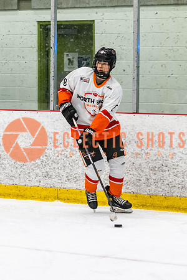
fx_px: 1643
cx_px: 106
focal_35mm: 211
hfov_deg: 6.5
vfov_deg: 9.8
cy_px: 140
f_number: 2.8
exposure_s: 1/640
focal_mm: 102
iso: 2000
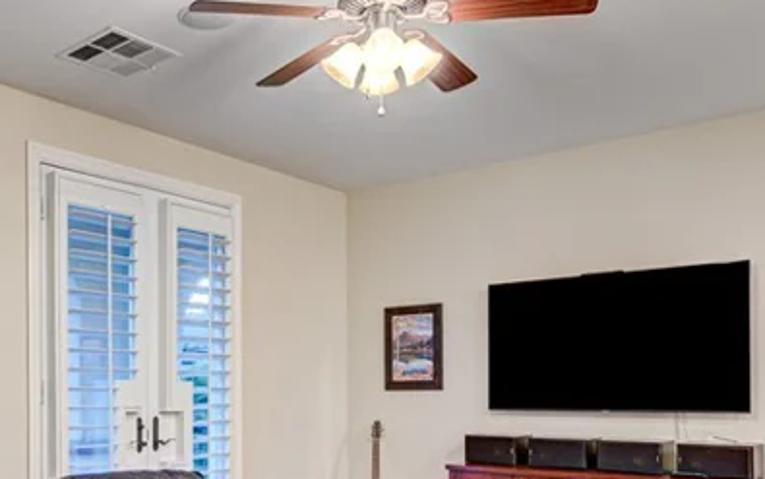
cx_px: 199
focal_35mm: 37
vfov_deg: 33.4
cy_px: 385
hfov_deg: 50.7
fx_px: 772
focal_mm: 14
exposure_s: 1/6
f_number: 9
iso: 800
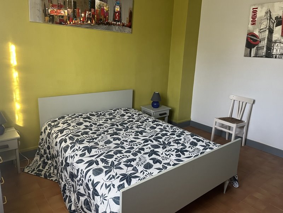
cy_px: 106
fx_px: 213
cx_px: 142
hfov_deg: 67.3
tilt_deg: -13.8
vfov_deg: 53.1
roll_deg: -2.0
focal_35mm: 26
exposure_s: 1/60
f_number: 1.6
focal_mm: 5.1
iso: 160
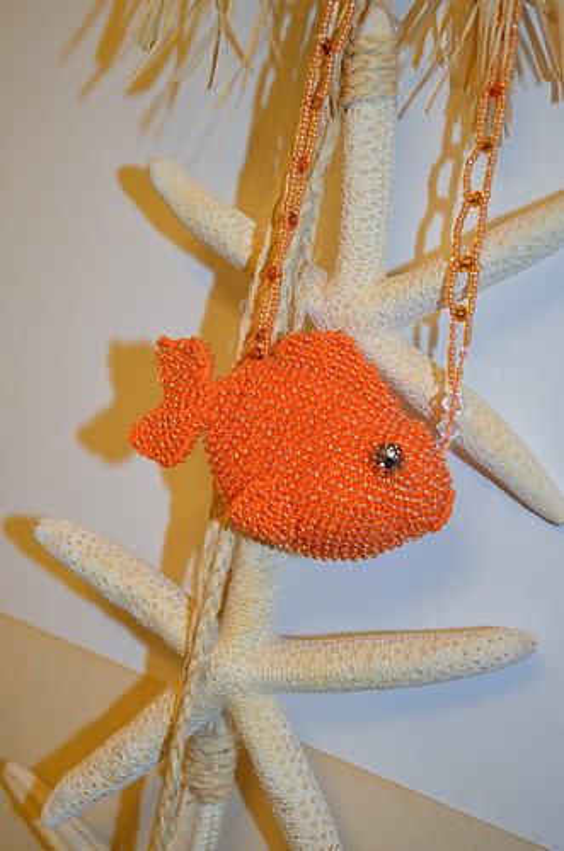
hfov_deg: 27.9
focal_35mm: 48
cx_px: 282
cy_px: 426
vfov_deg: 41.2
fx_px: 1133
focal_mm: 32
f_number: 4.8
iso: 900
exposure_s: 1/60
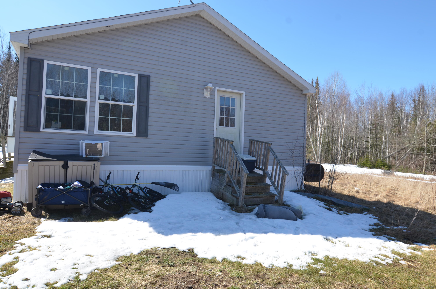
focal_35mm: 24
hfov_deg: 73.9
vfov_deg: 52.9
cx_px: 218
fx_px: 290
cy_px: 144
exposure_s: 1/250
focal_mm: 16
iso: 160
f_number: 8
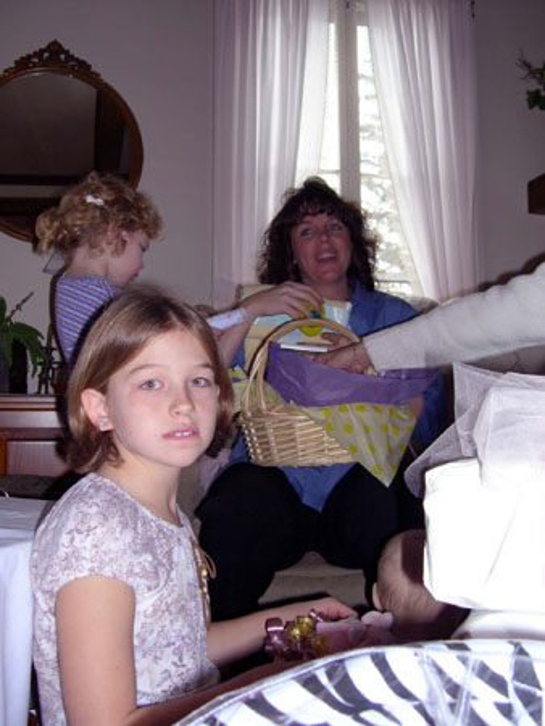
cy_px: 363
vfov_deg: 49.0
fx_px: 797
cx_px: 272
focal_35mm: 38
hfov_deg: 37.8
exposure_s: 1/60
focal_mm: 8
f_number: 2.8
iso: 100
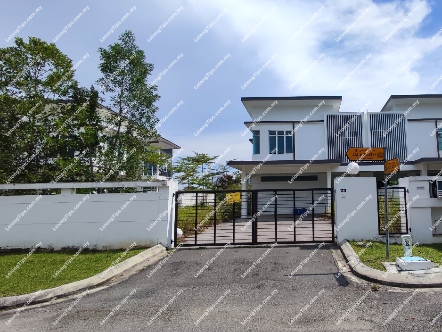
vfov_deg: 78.1
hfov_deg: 94.5
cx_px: 221
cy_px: 166
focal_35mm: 16
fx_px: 204
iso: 50
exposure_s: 1/1910
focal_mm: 1.65
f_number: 2.2
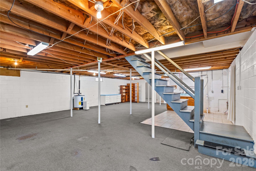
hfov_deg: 96.7
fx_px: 114
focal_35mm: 16
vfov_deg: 73.7
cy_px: 86
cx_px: 128
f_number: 8
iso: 100
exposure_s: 1/1.67
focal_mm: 16
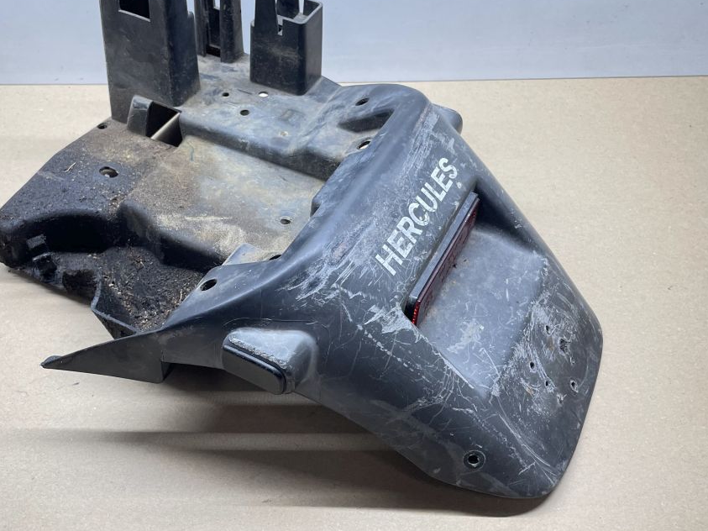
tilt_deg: -44.7
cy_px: 231
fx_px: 757
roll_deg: +2.7
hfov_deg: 49.9
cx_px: 288
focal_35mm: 37
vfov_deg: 38.6
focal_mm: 4.2
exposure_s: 1/100
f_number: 1.6
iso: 125
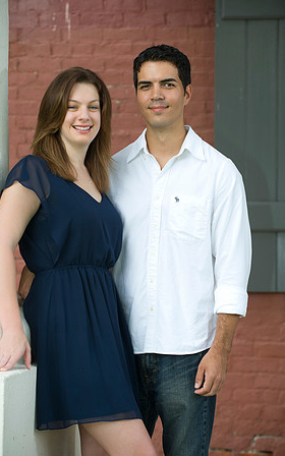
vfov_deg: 15.7
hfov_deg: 9.9
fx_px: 1653
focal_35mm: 133
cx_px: 147
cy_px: 228
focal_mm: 130
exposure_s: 1/160
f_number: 4
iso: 250
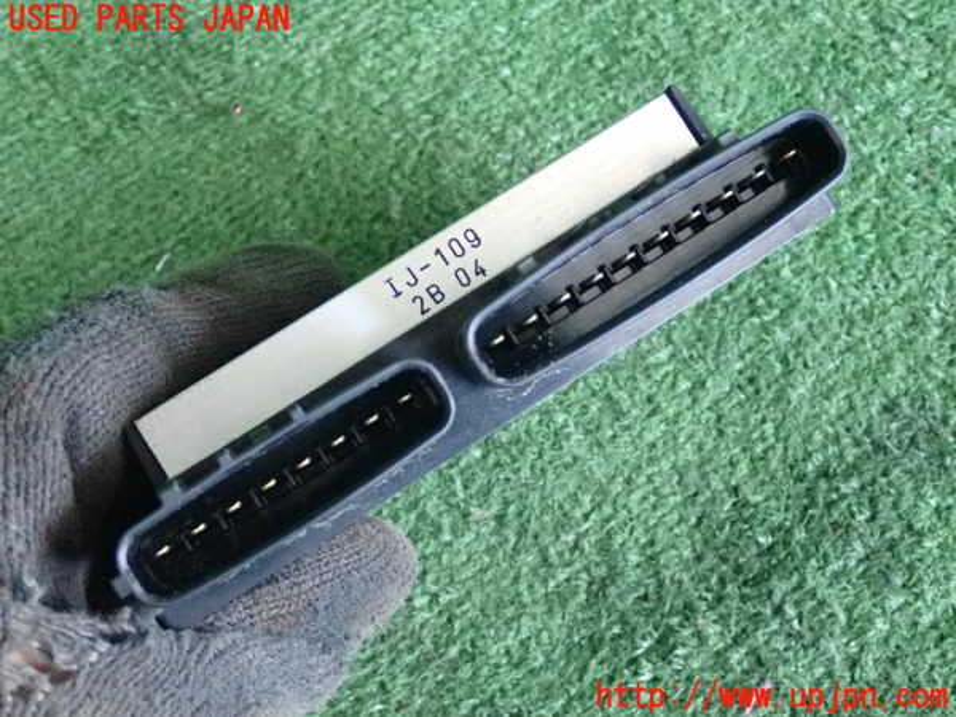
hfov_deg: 38.2
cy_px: 358
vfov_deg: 29.1
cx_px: 478
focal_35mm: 50
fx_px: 1381
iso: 2000
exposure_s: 1/125
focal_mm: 9.01
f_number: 3.2
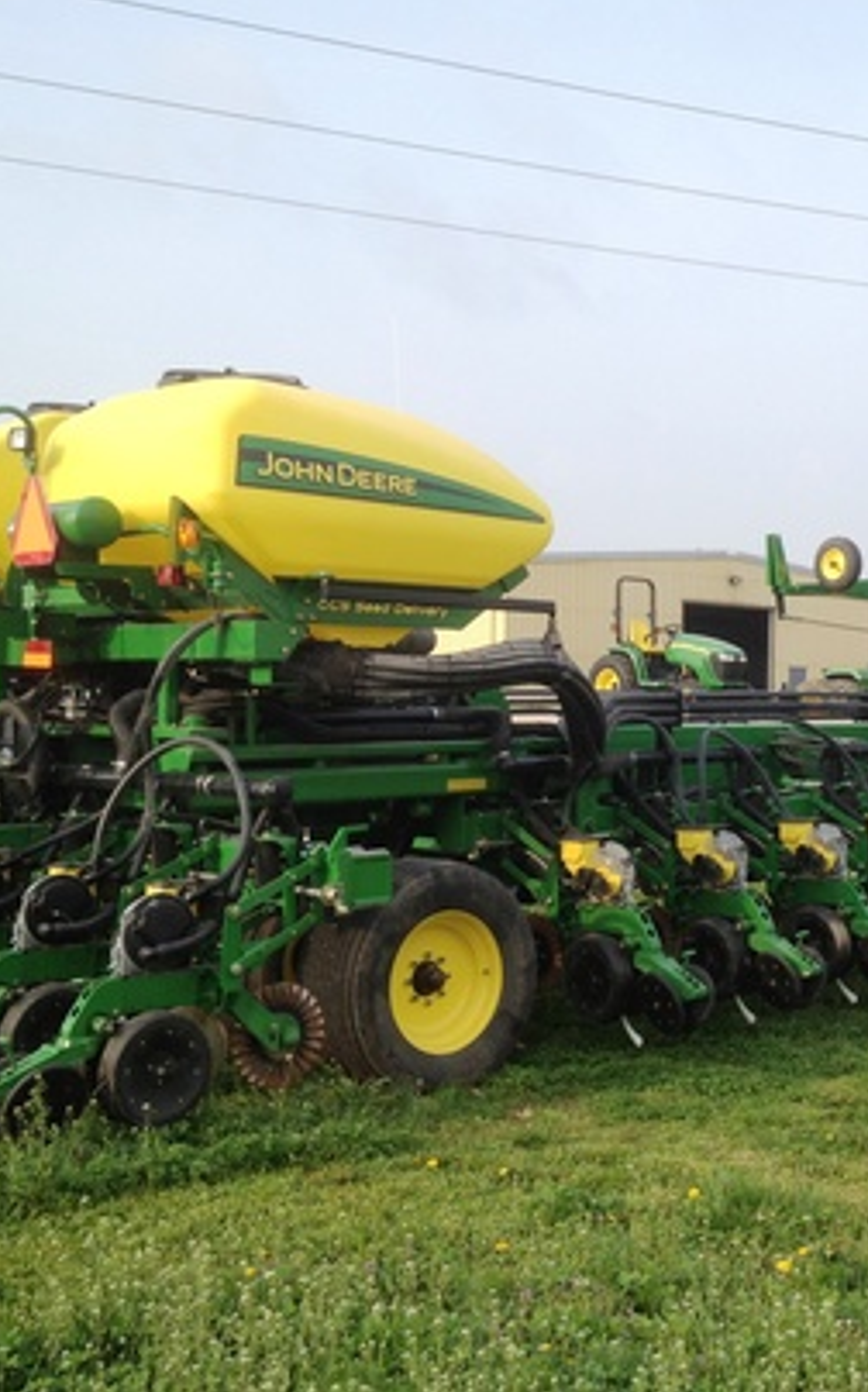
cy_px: 696
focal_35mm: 50
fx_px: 1895
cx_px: 634
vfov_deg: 40.3
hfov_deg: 25.5
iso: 64
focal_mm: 4.28
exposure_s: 1/767
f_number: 2.4
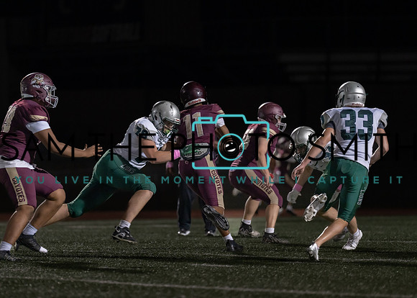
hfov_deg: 8.1
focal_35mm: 248
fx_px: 2931
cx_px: 160
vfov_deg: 5.8
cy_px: 142
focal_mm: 200
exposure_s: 1/1000
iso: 1600
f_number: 2.8
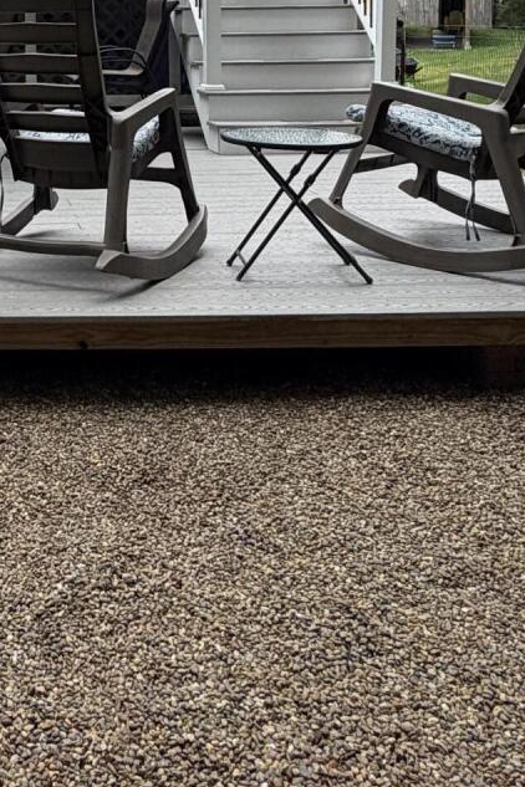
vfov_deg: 39.5
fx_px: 1006
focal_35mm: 46
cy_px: 72
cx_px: -42
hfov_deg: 27.0
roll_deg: +0.9
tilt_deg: -2.0
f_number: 2.2
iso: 40
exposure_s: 1/143
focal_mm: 2.22
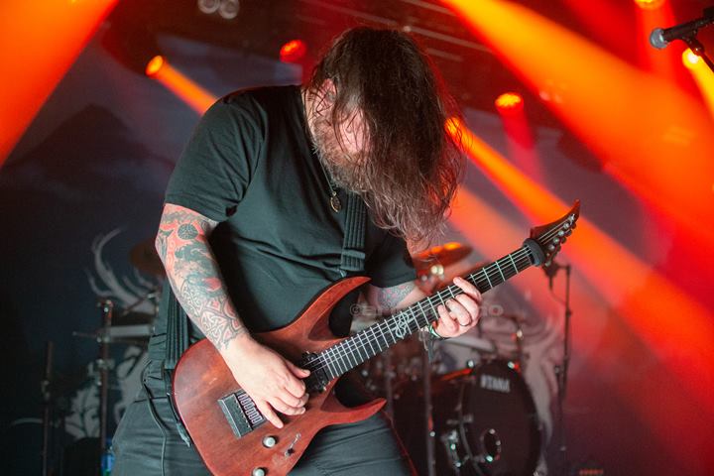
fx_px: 1041
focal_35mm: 52
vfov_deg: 25.8
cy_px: 238
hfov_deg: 37.9
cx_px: 357
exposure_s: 1/400
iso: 1600
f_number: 1.8
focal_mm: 35
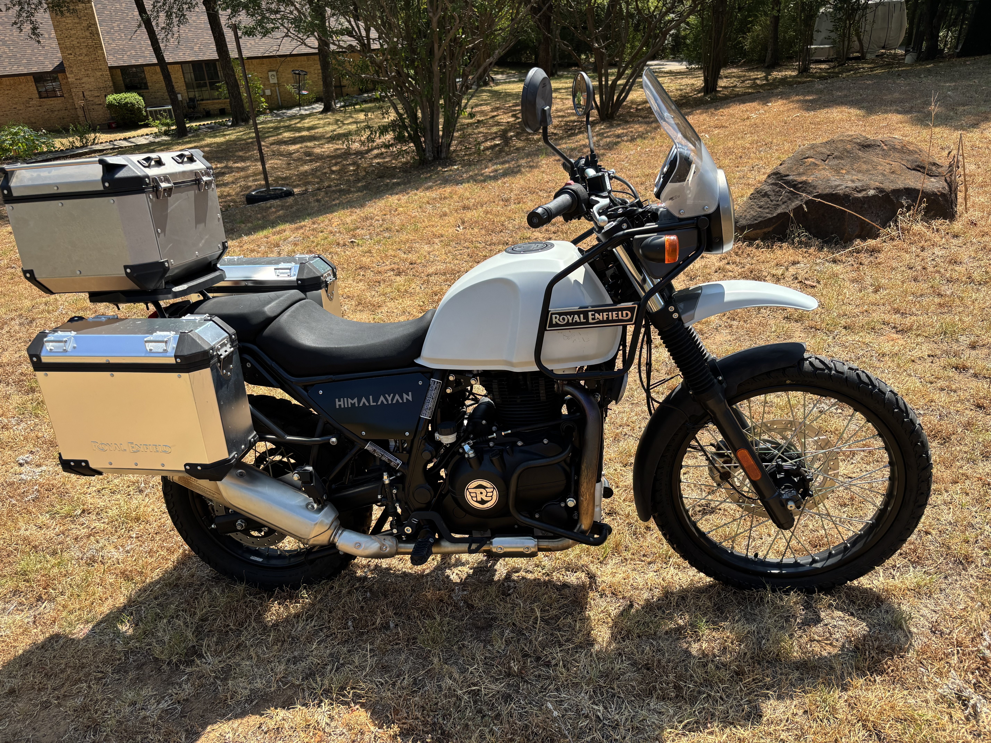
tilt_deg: -29.8
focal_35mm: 26
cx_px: 496
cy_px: 372
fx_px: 744
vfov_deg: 53.1
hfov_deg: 67.3
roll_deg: +1.1
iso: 50
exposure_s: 1/1362
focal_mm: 5.96
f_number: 1.6
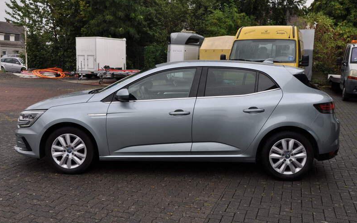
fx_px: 389
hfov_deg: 49.3
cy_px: 111
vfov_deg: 32.0
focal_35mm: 40
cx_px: 178
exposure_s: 1/250
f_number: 8
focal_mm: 26
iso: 200
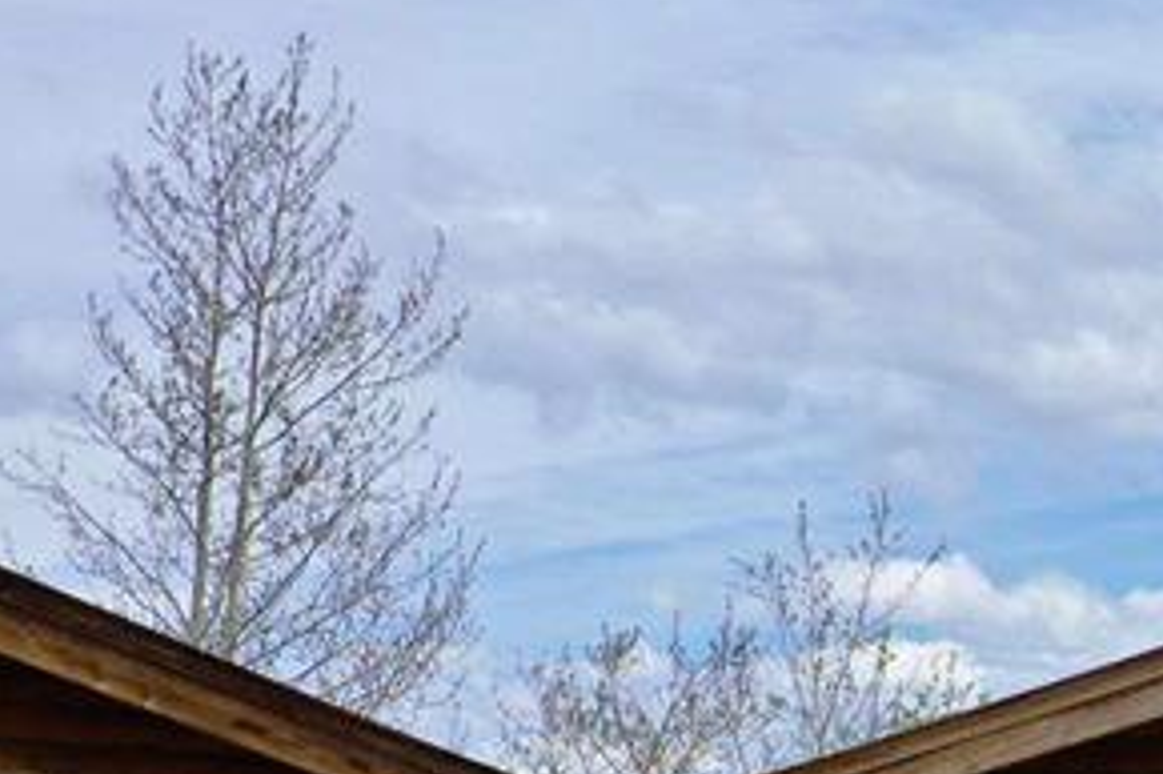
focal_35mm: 99
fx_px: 3196
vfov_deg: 13.4
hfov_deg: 17.6
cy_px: 950
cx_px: 1941
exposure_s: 1/200
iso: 100
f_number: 4.5
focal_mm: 10.26
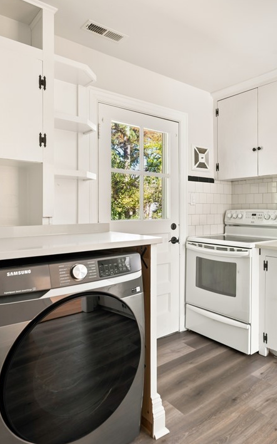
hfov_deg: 47.7
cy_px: 219
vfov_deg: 72.5
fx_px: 302
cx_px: 202
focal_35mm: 25
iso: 320
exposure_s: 1/2.5
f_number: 9
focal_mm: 16
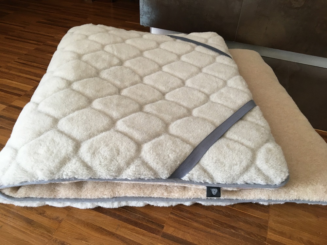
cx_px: 164
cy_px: 122
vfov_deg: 48.2
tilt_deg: -40.8
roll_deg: -1.5
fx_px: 274
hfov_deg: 61.7
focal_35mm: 29
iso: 50
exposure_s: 1/33
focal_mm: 4.15
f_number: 2.2
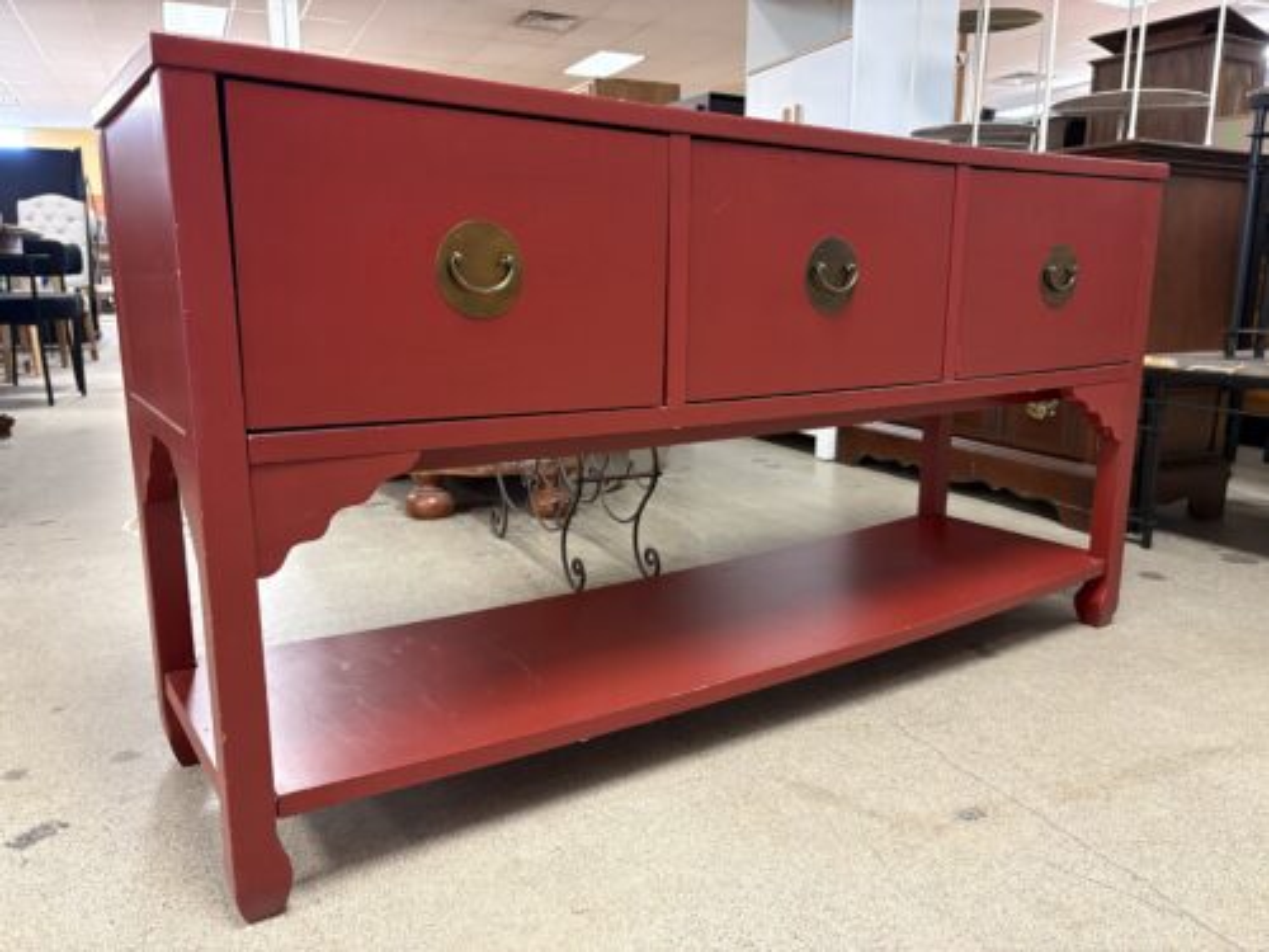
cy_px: 476
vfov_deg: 53.1
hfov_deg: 67.3
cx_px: 634
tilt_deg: -11.4
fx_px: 953
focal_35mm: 26
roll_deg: -0.6
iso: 400
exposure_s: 1/40
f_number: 1.6
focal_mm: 5.96
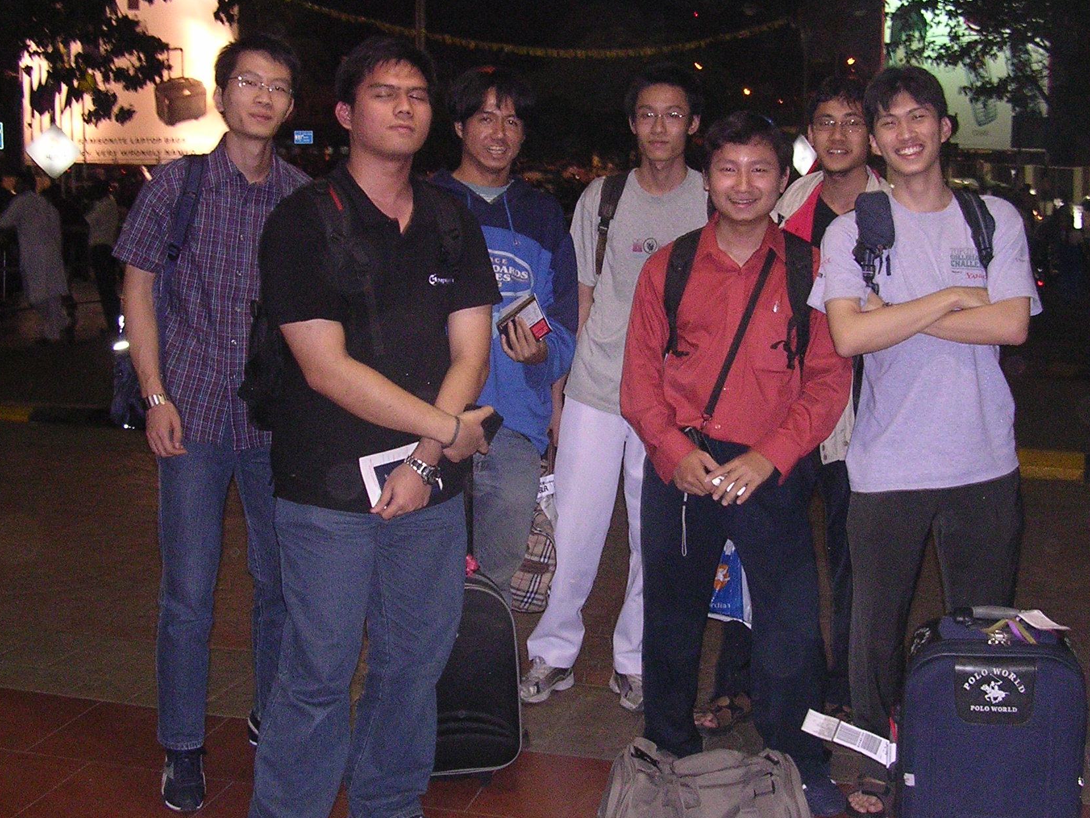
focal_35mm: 47
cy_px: 389
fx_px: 1480
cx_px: 562
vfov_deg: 30.9
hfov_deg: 40.4
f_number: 2.8
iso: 400
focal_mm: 5.8
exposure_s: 1/60.1
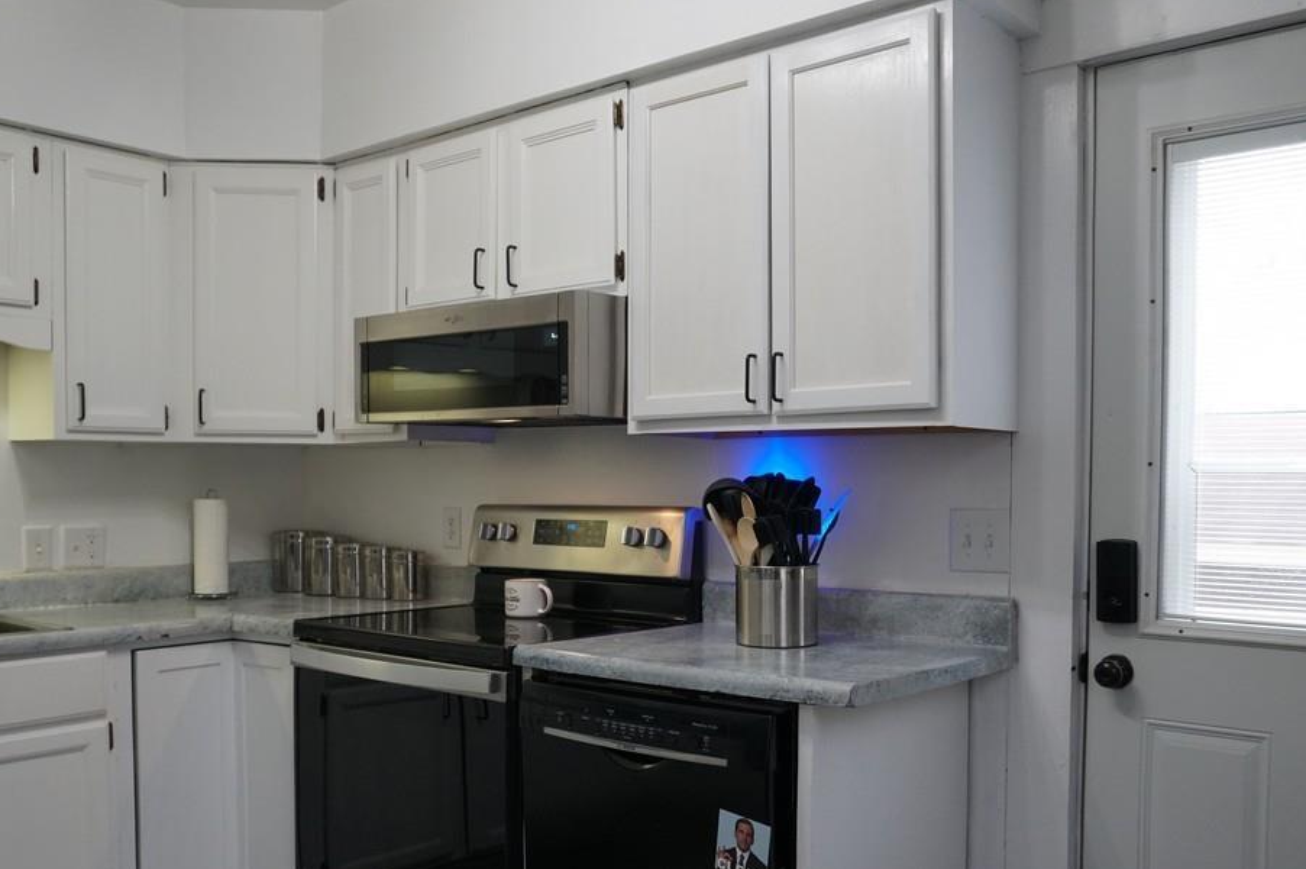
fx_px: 1160
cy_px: 519
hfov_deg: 58.7
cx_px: 686
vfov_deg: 40.9
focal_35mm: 32
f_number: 4
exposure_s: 1/160
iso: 1000
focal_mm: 16
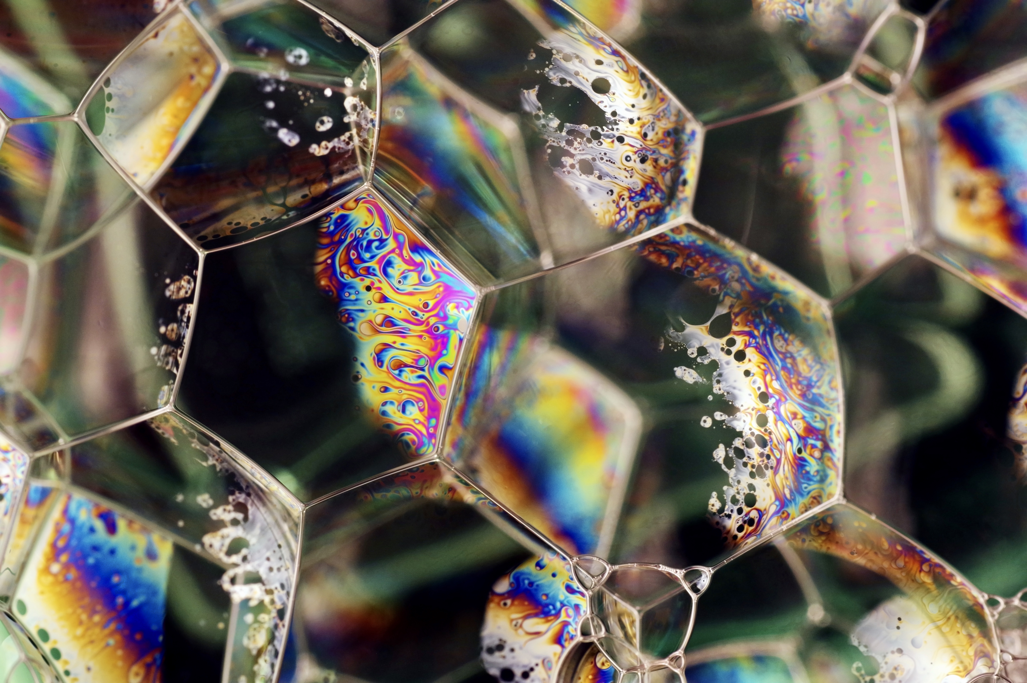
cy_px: 342
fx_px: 2993
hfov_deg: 19.5
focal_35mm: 105
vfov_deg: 13.0
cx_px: 514
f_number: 8
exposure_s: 1/100
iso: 800
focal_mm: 70
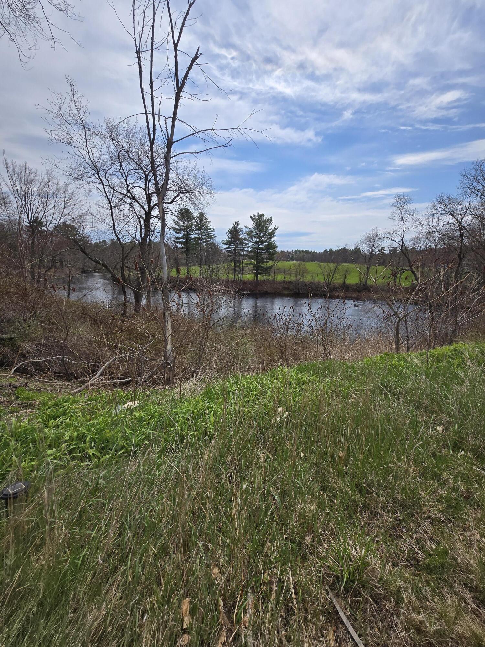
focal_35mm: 13
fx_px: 243
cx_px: 242
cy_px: 324
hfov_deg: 89.9
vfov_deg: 106.2
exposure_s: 1/2054
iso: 25
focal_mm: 1.7
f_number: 2.2
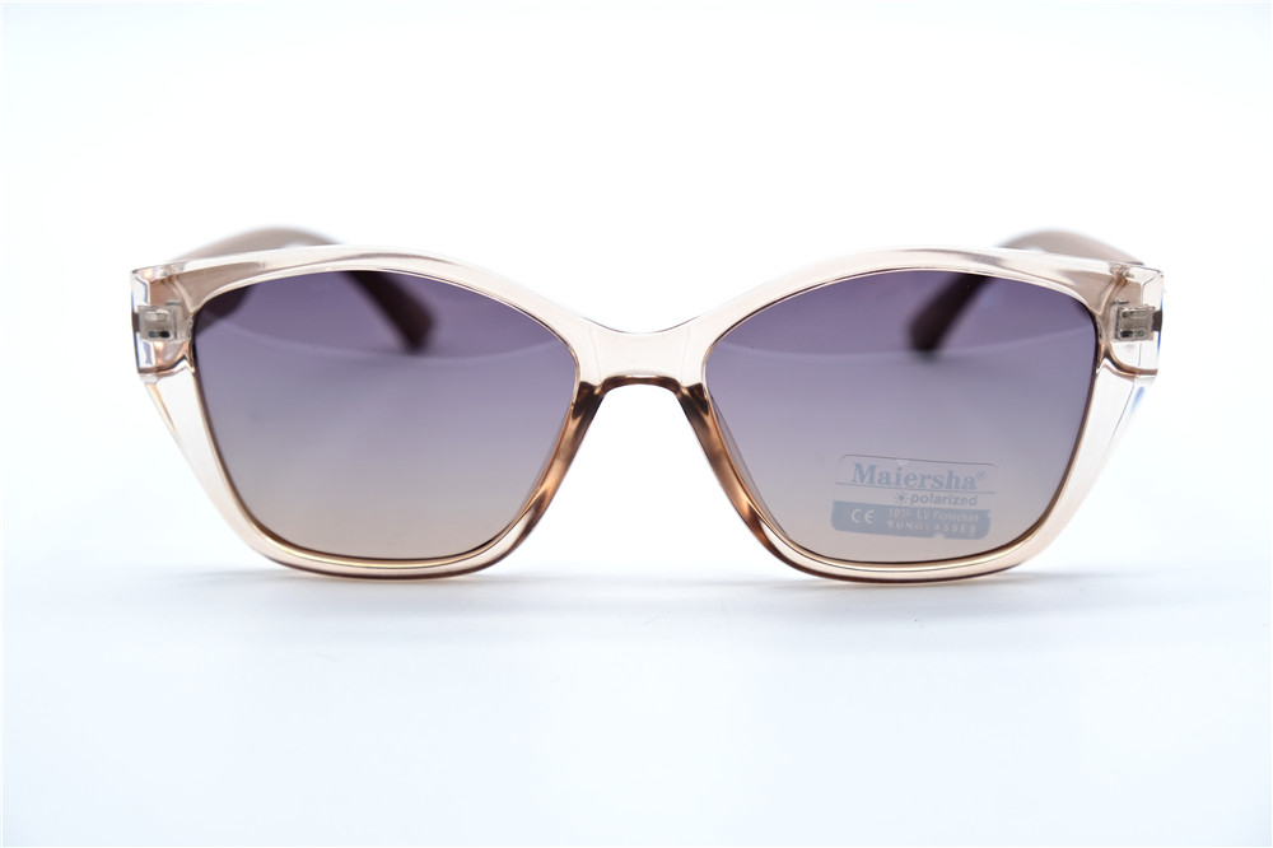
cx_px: 636
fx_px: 2156
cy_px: 424
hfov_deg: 32.9
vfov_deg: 22.2
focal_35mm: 61
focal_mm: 40.7
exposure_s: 1/170
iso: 160
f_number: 5.6
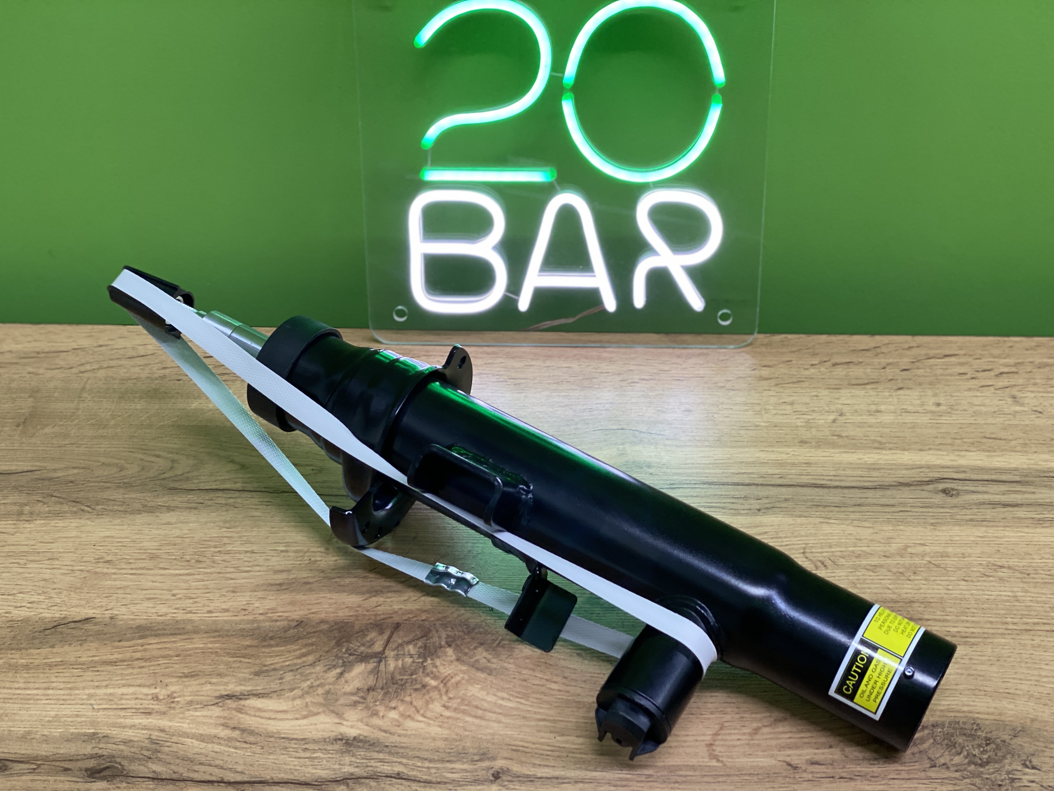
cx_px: 527
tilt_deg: -38.1
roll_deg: +1.9
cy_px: 396
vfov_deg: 28.0
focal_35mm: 52
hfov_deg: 36.8
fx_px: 1583
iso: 80
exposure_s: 1/77
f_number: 2
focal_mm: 6
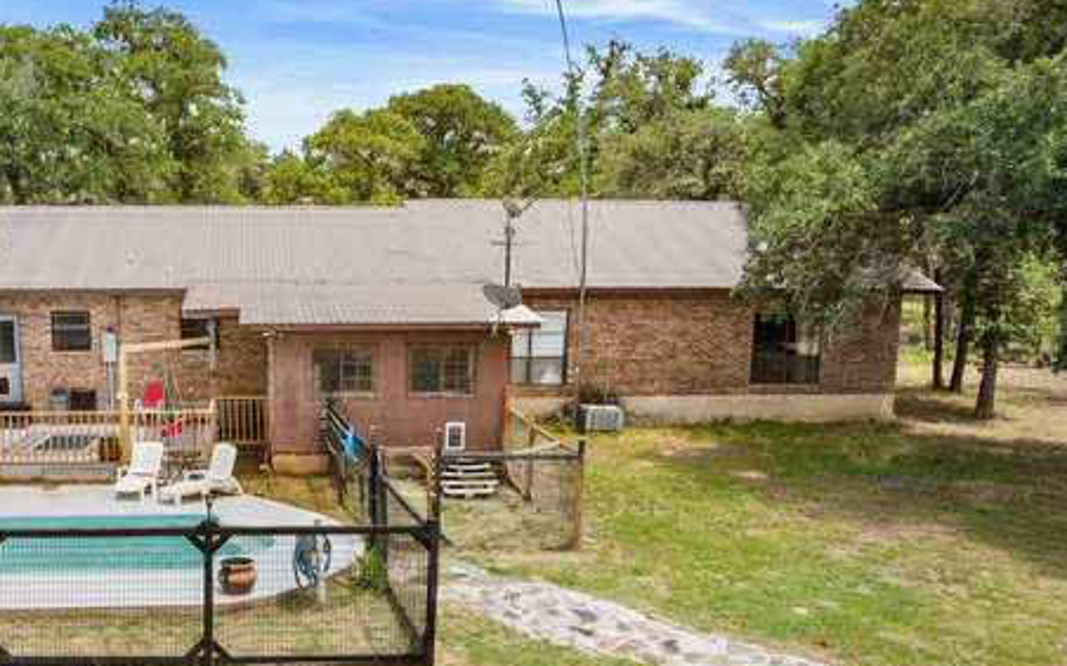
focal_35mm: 36
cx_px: 333
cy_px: 436
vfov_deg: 35.0
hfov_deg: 52.7
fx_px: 1046
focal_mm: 12.29
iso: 220
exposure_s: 1/2000
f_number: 2.8
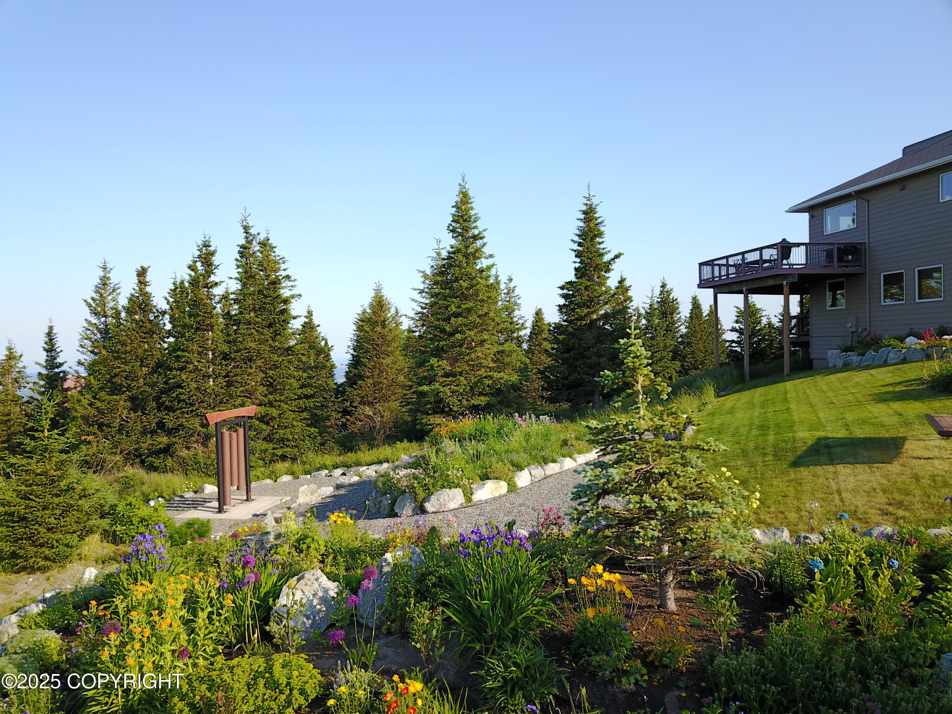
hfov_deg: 67.3
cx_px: 476
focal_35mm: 26
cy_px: 357
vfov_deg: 53.1
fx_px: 715
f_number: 2.2
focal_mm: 4.73
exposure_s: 1/725
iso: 100
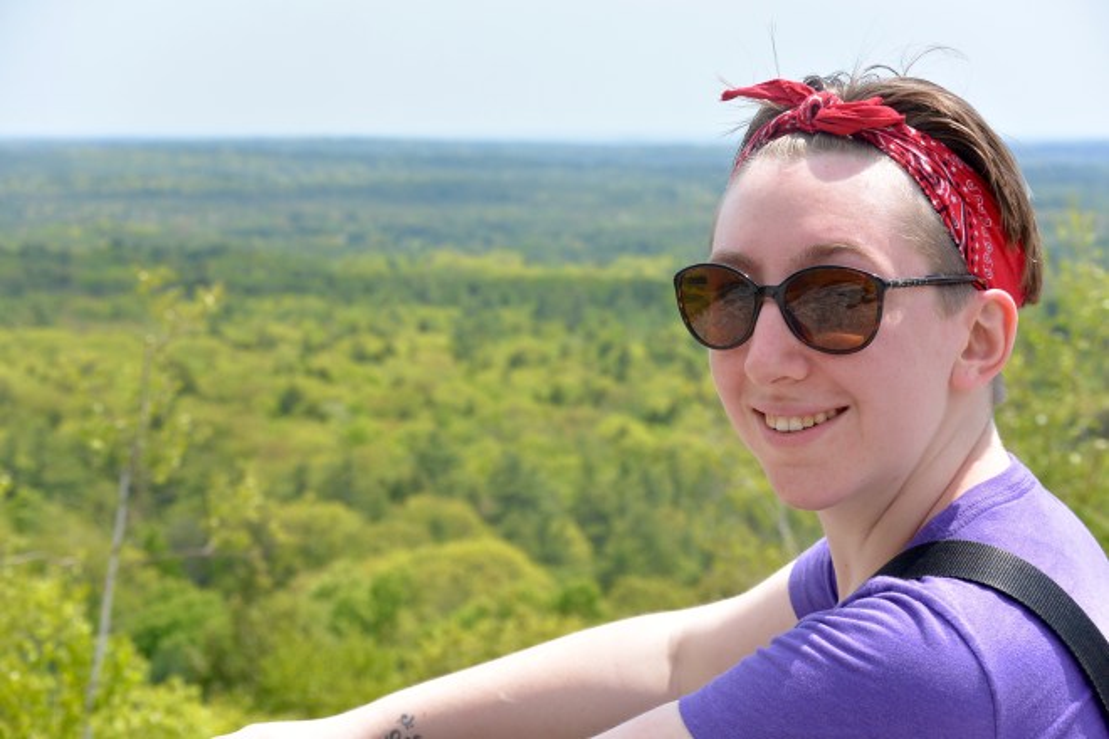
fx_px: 3173
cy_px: 370
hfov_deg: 19.8
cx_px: 554
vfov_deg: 13.3
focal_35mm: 103
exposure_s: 1/640
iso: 160
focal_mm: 38.5
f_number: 5.6
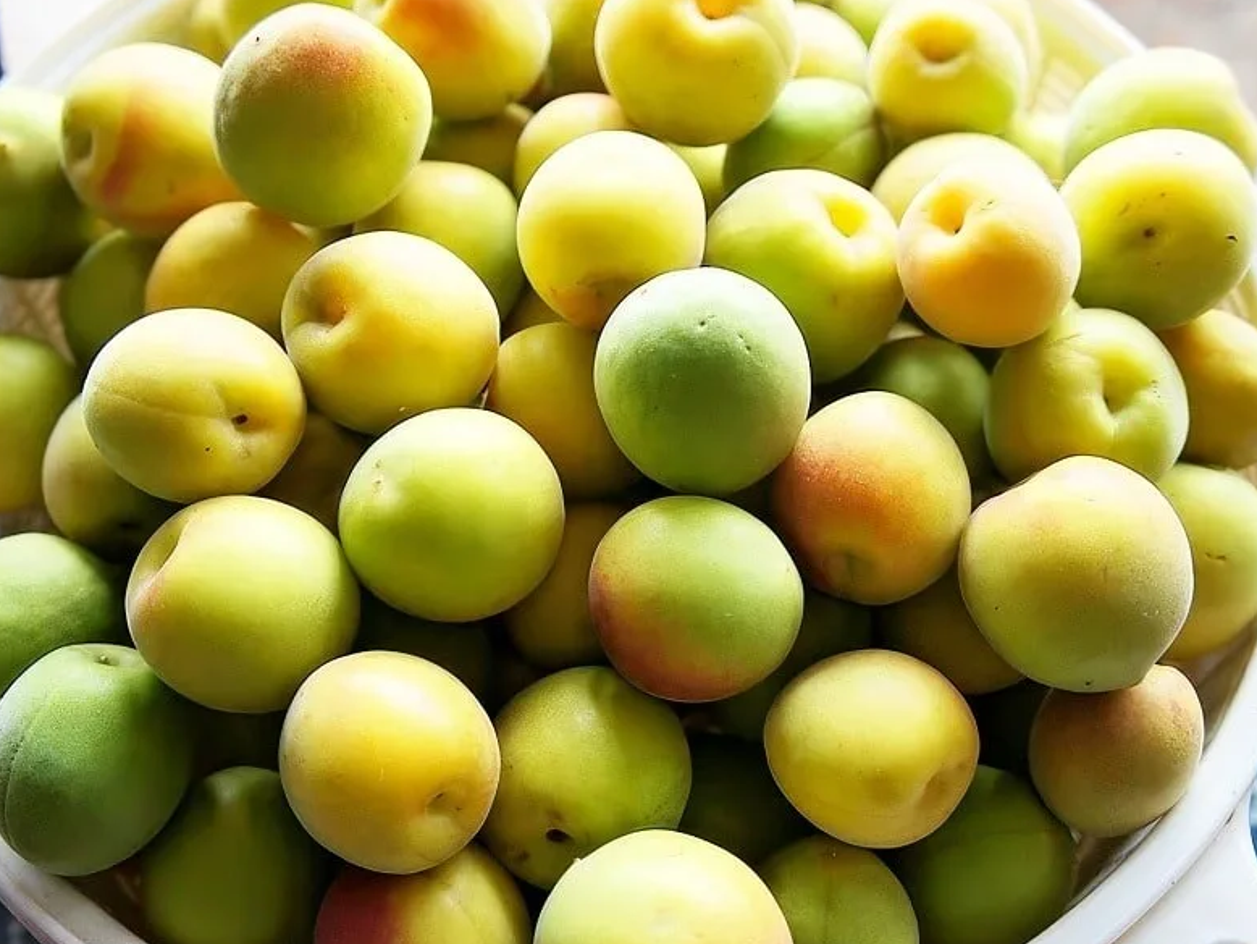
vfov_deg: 36.0
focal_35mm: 40
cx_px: 620
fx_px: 1453
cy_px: 476
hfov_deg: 46.8
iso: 1250
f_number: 4
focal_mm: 24
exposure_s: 1/250
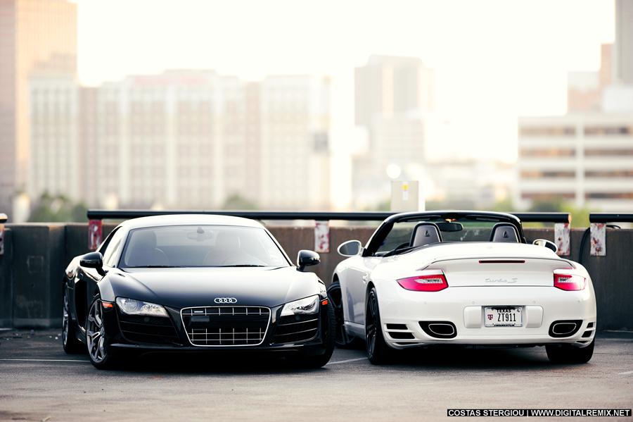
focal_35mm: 200
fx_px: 3515
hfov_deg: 10.3
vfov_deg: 6.9
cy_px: 211
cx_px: 316
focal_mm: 200
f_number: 2
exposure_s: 1/500
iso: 100
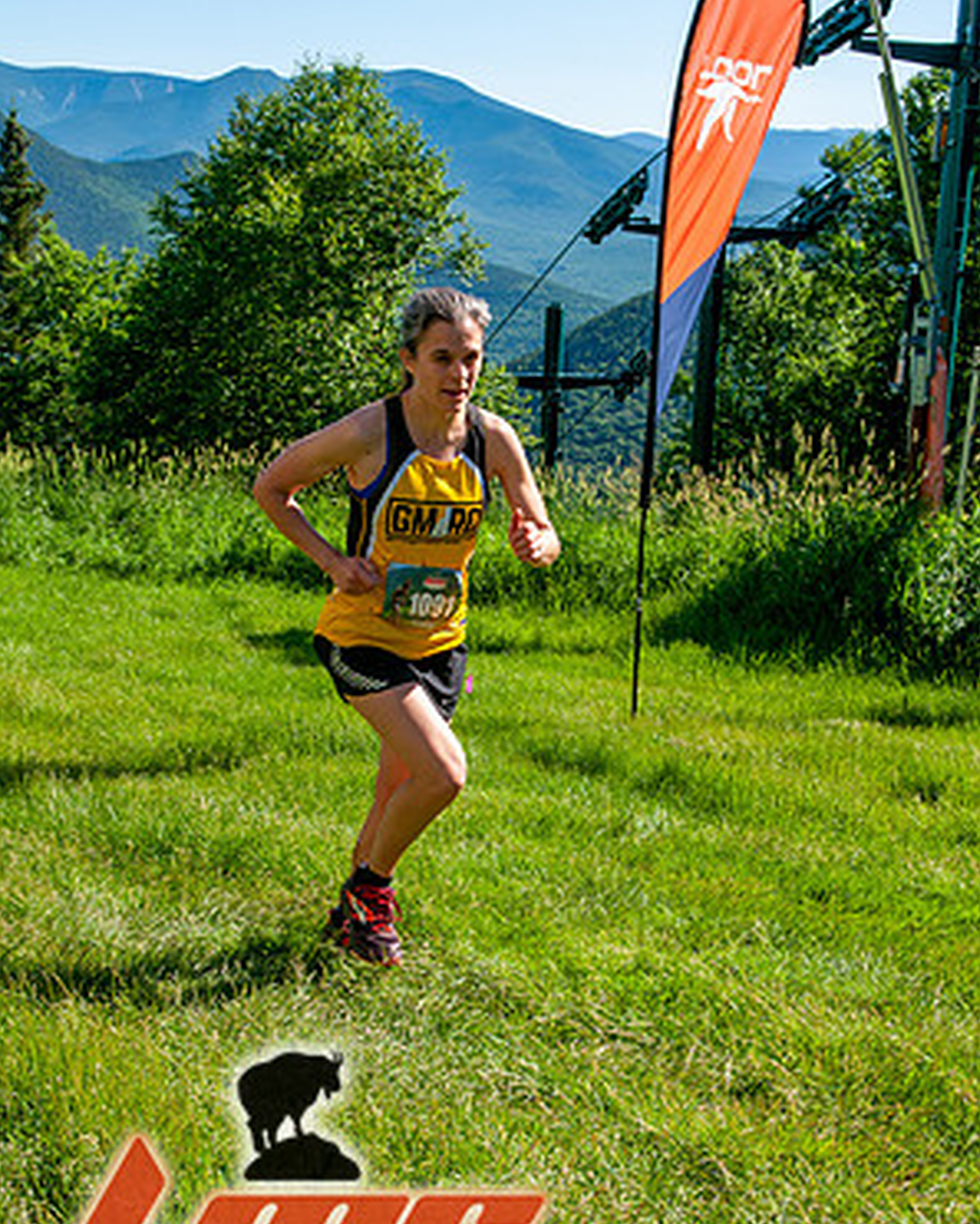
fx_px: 2102
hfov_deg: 26.2
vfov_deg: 32.4
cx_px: 490
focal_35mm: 58
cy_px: 676
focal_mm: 34
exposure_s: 1/400
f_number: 8
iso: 200
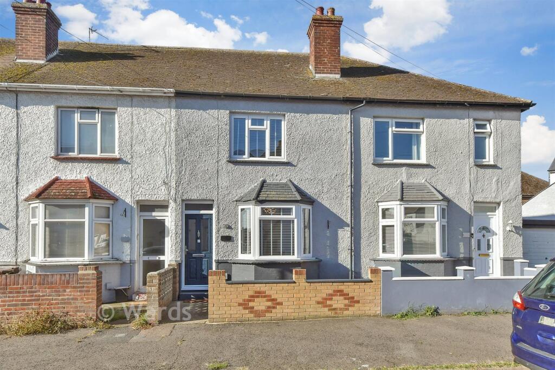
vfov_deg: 53.1
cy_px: 185
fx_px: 370
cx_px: 278
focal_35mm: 24
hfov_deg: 73.7
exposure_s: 1/640
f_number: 13
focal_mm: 16
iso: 1000
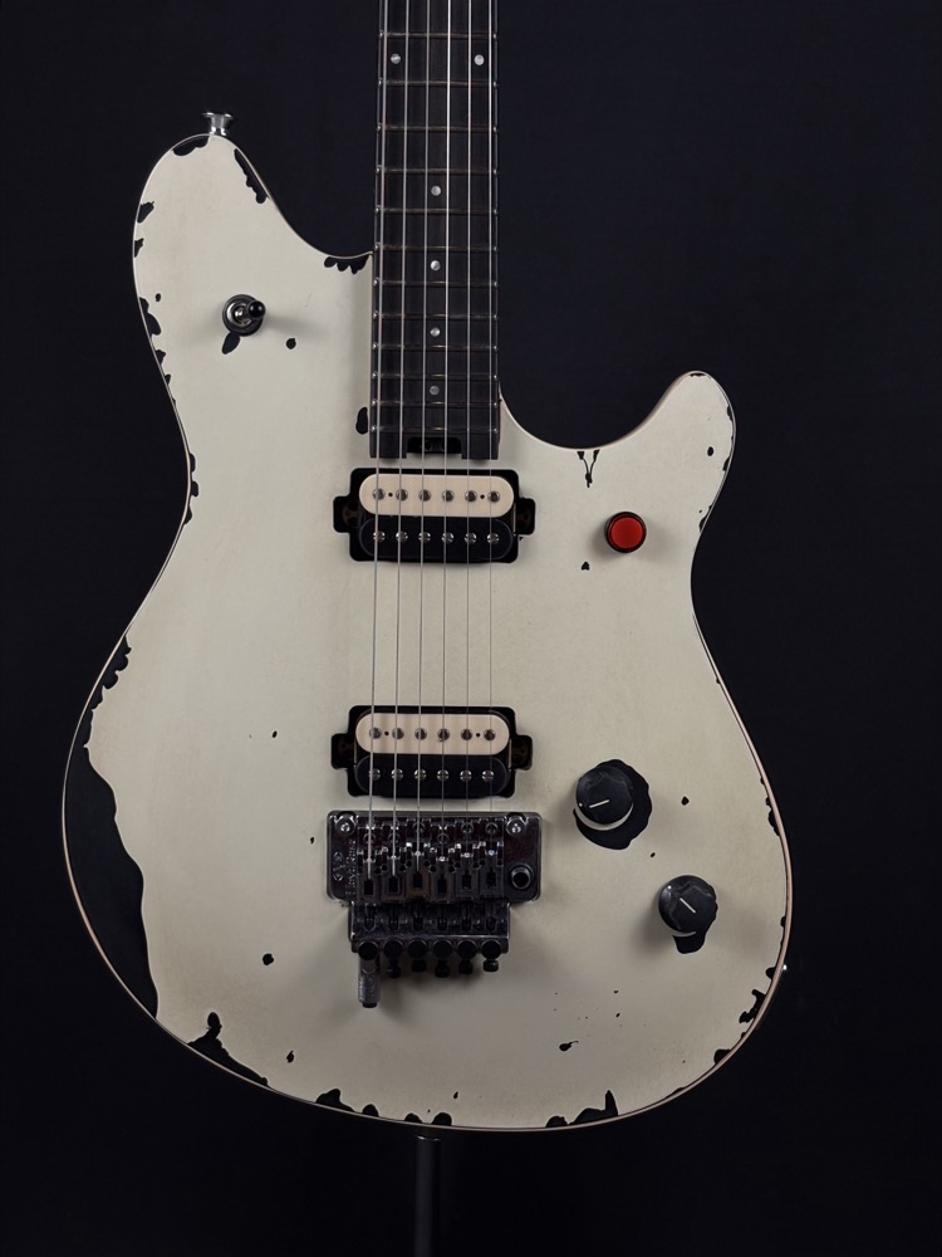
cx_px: 471
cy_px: 628
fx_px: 1887
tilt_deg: -4.9
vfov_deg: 36.8
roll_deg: +1.2
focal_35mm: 52
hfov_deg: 28.0
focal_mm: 5.96
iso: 25
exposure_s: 1/152
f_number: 1.6
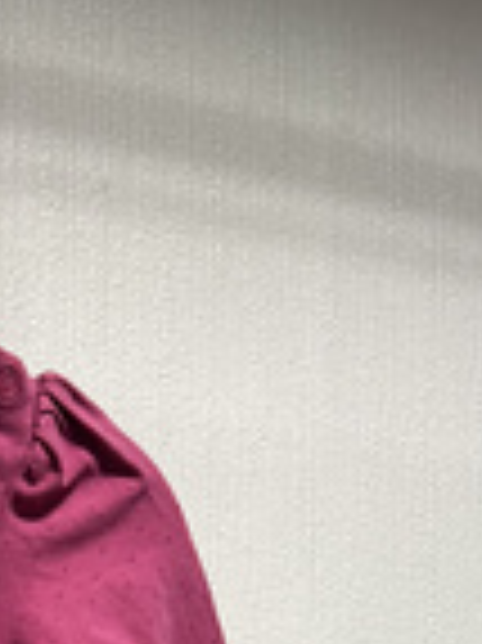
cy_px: 1117
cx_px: -246
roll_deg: +0.9
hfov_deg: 15.0
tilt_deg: -4.1
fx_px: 1692
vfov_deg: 17.8
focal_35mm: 91
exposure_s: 1/100
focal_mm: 5.7
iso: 125
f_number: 1.5
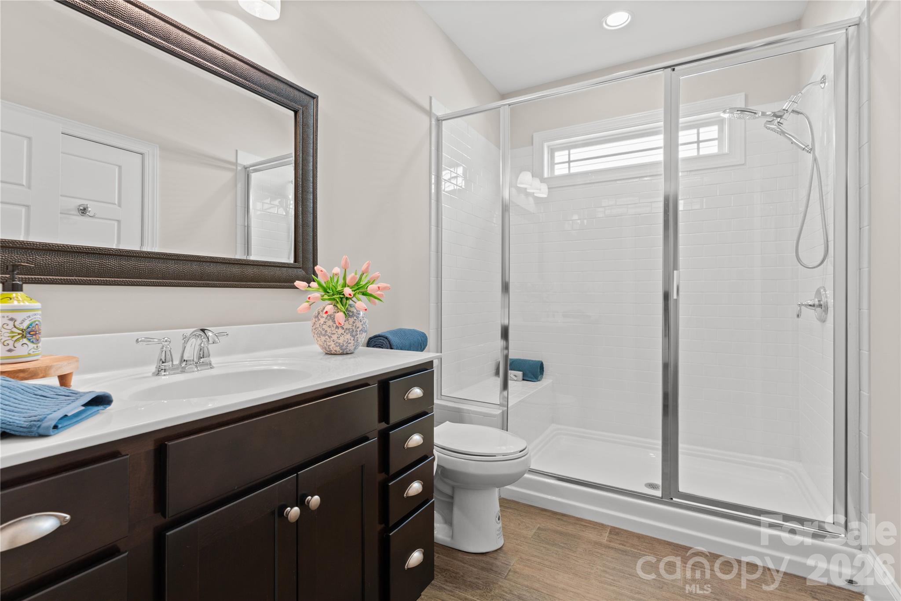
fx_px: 425
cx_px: 450
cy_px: 300
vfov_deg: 70.4
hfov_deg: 93.3
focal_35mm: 17
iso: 100
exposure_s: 1/1.25
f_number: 7.1
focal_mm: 17
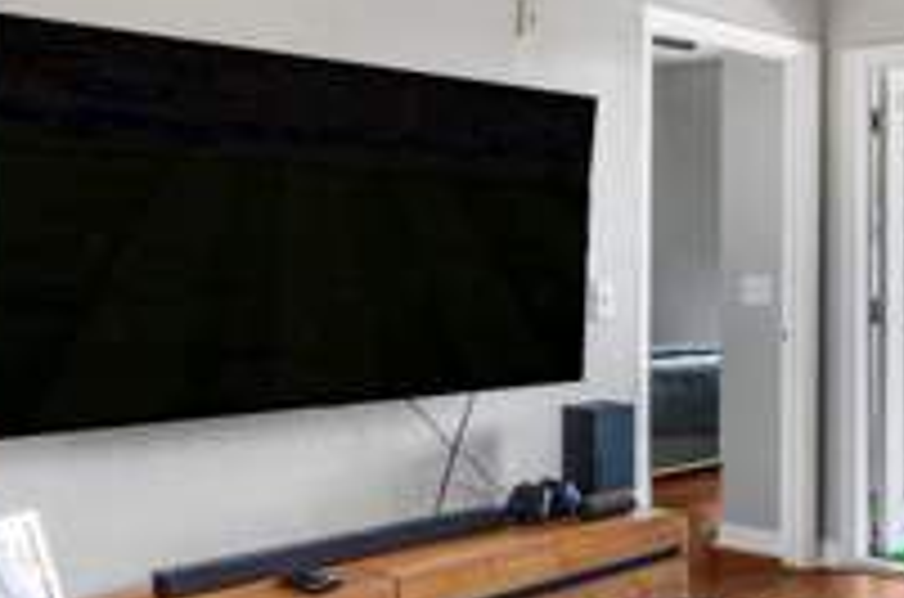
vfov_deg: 31.0
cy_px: 265
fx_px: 1077
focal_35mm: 43
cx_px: 940
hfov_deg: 39.2
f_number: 2.8
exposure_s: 1/60
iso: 320
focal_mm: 12
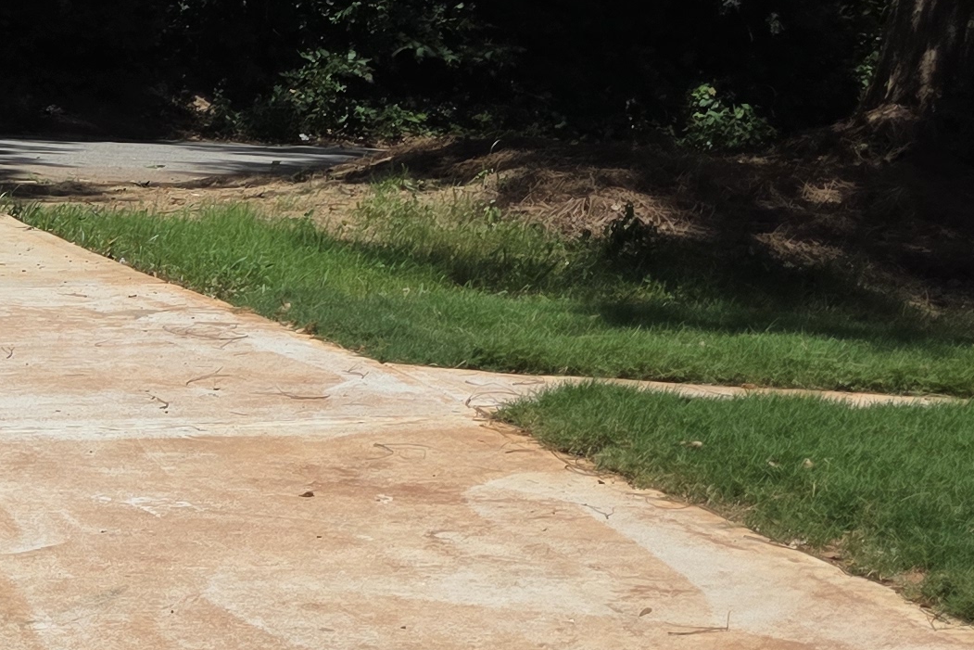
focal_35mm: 91
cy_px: 710
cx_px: -675
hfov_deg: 18.5
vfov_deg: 14.7
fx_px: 2462
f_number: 1.7
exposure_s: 1/7944
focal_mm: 6.3
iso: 80
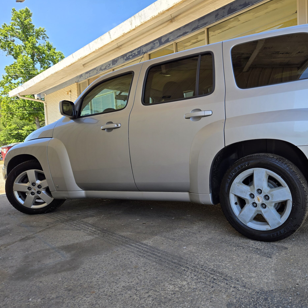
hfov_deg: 56.4
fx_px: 282
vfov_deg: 57.3
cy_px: 153
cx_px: 198
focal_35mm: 28
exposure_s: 1/574
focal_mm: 5.4
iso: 25
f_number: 1.8
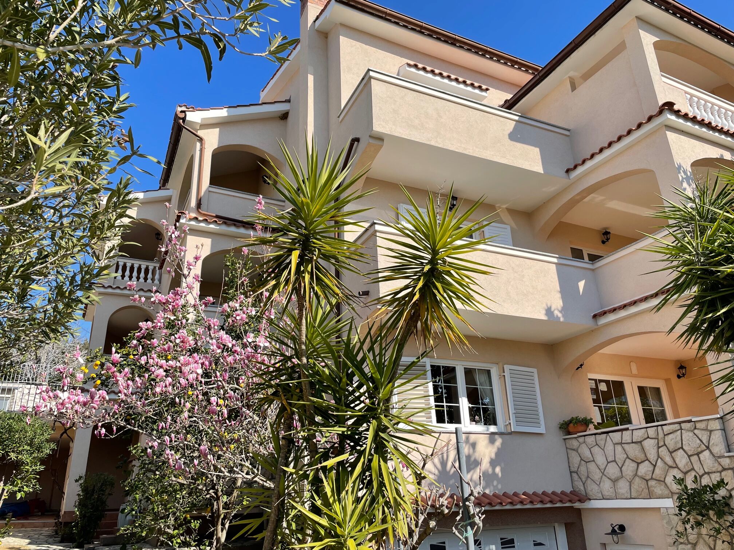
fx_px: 551
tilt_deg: +22.2
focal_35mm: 26
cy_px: 275
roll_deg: +2.3
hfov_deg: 67.3
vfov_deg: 53.1
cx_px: 367
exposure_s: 1/2817
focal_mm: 4.2
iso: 32
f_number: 1.6
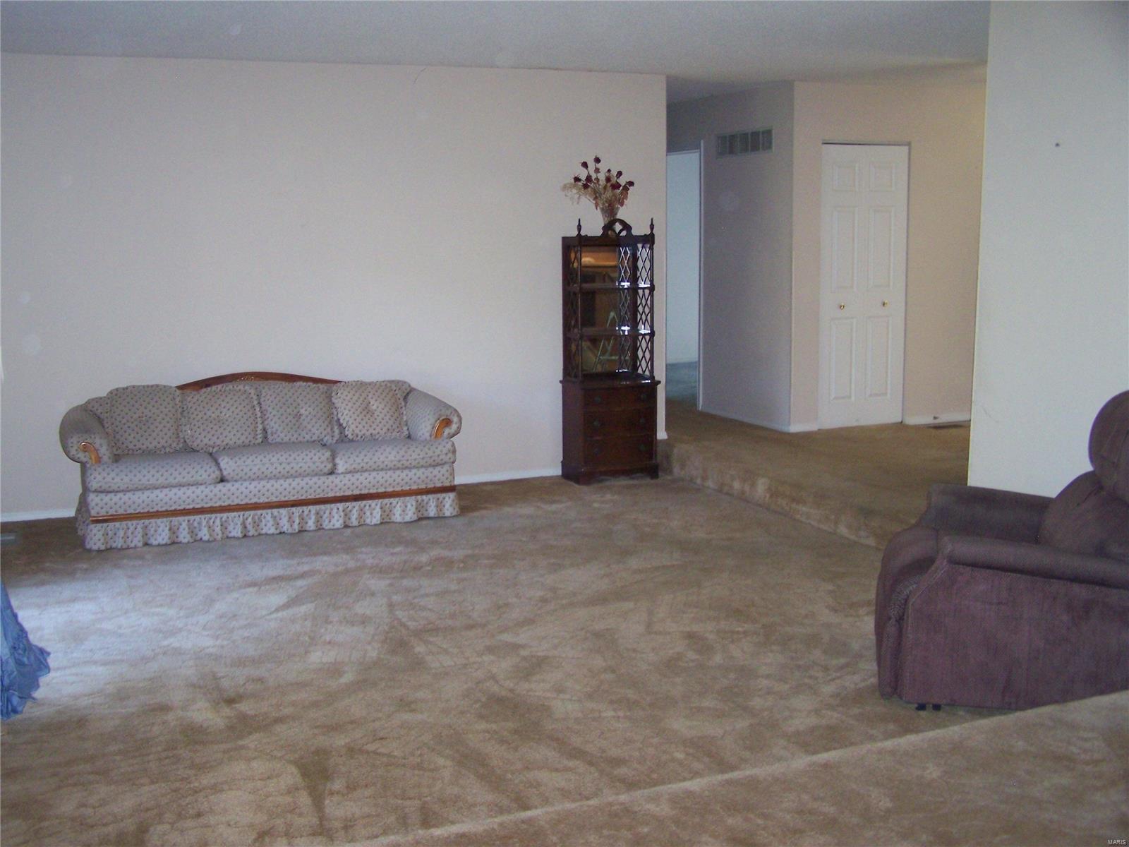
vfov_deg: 37.7
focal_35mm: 38
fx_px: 1239
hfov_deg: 49.0
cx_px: 564
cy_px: 424
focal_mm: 6.3
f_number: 2.8
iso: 160
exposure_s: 1/60
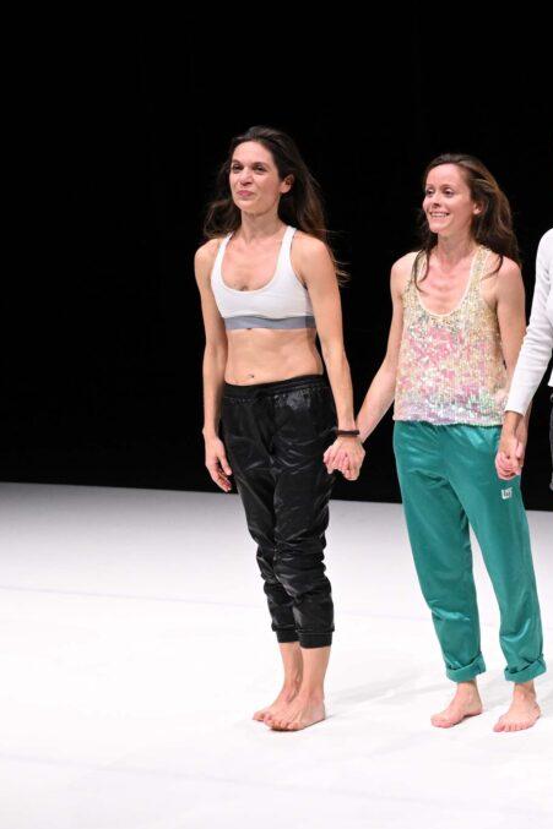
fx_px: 2928
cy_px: 413
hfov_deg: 10.7
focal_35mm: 127
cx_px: 587
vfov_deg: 16.1
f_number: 5.6
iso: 2500
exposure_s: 1/250
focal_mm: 56
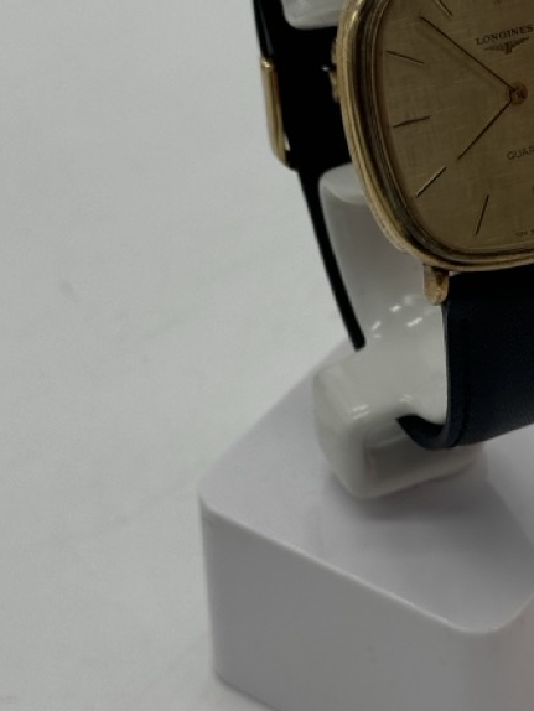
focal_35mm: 107
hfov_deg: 13.7
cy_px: 225
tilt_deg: -38.1
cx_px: 482
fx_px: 2199
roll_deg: +2.1
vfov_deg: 18.3
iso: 64
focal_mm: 6.76
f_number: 1.78
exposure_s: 1/739
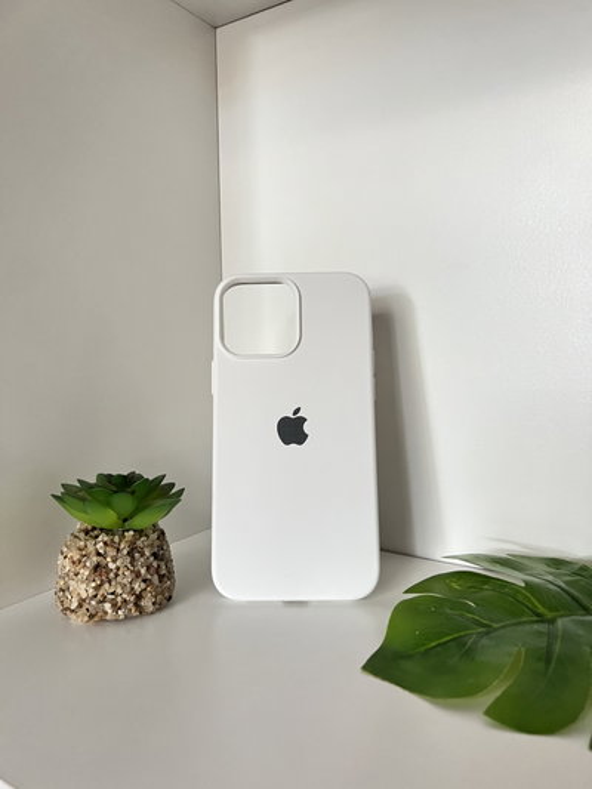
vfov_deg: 67.3
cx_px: 296
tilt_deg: -5.0
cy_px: 394
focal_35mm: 26
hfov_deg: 53.1
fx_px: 593
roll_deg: +2.6
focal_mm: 5.7
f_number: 1.5
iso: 400
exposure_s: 1/60
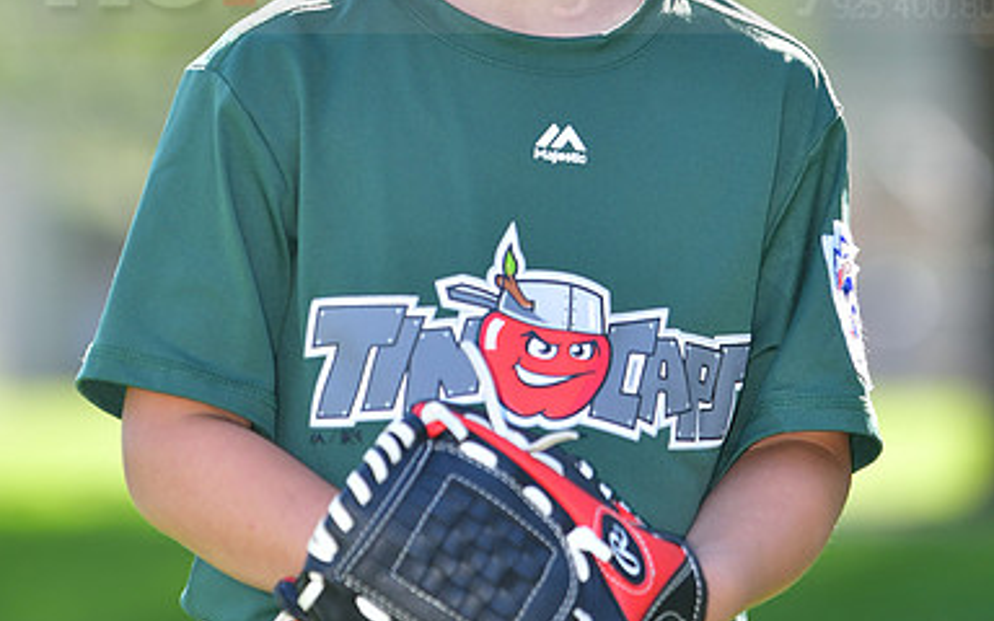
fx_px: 9692
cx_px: 496
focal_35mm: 358
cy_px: -49
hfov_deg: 5.9
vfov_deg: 3.7
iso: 400
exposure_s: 1/1000
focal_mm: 155
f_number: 4
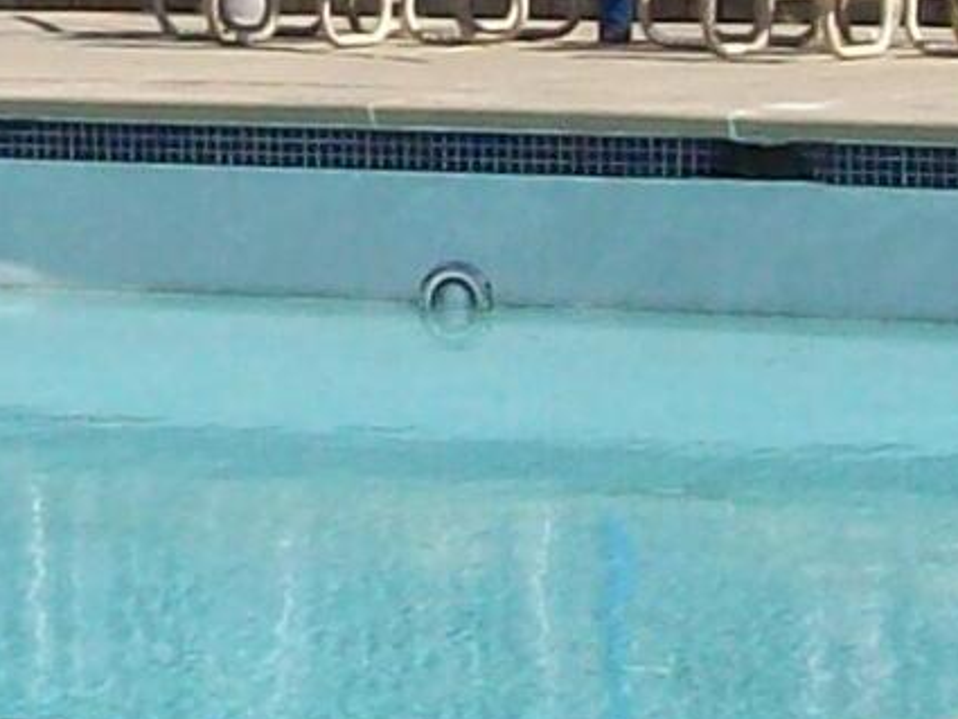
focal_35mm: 254
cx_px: 77
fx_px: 7031
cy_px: -68
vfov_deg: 5.8
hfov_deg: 7.8
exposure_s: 1/684
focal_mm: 6
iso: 80
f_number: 4.8
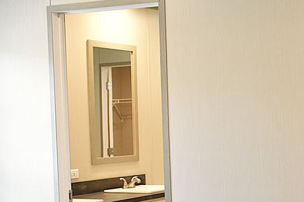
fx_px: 743
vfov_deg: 15.2
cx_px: 306
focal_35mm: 88
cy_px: 199
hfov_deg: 22.2
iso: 800
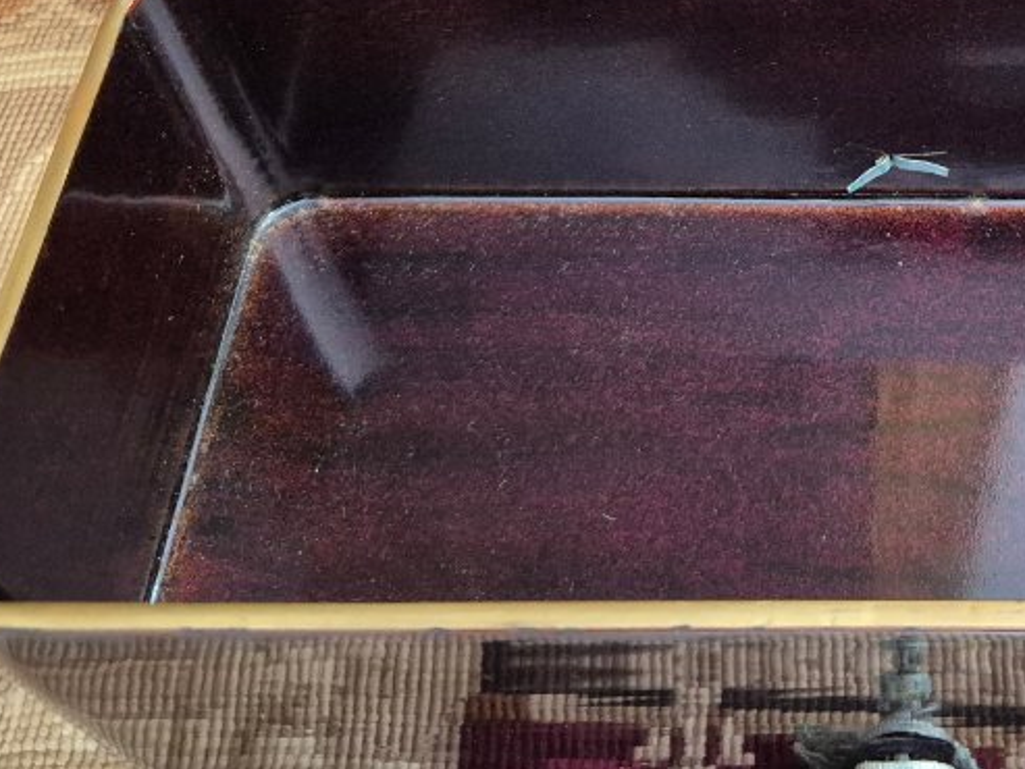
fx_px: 1659
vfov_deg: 24.8
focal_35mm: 56
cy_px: -21
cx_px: 884
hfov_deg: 32.9
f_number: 1.8
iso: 1600
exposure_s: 1/50
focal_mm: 5.4
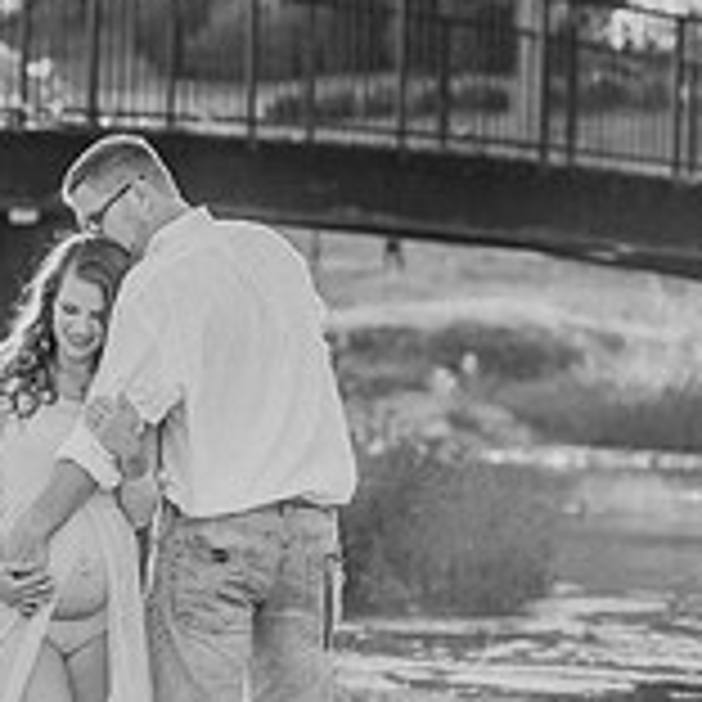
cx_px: 112
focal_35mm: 208
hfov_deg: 8.4
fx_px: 4772
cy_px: 338
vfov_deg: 8.4
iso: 160
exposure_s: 1/640
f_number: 2.5
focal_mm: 85
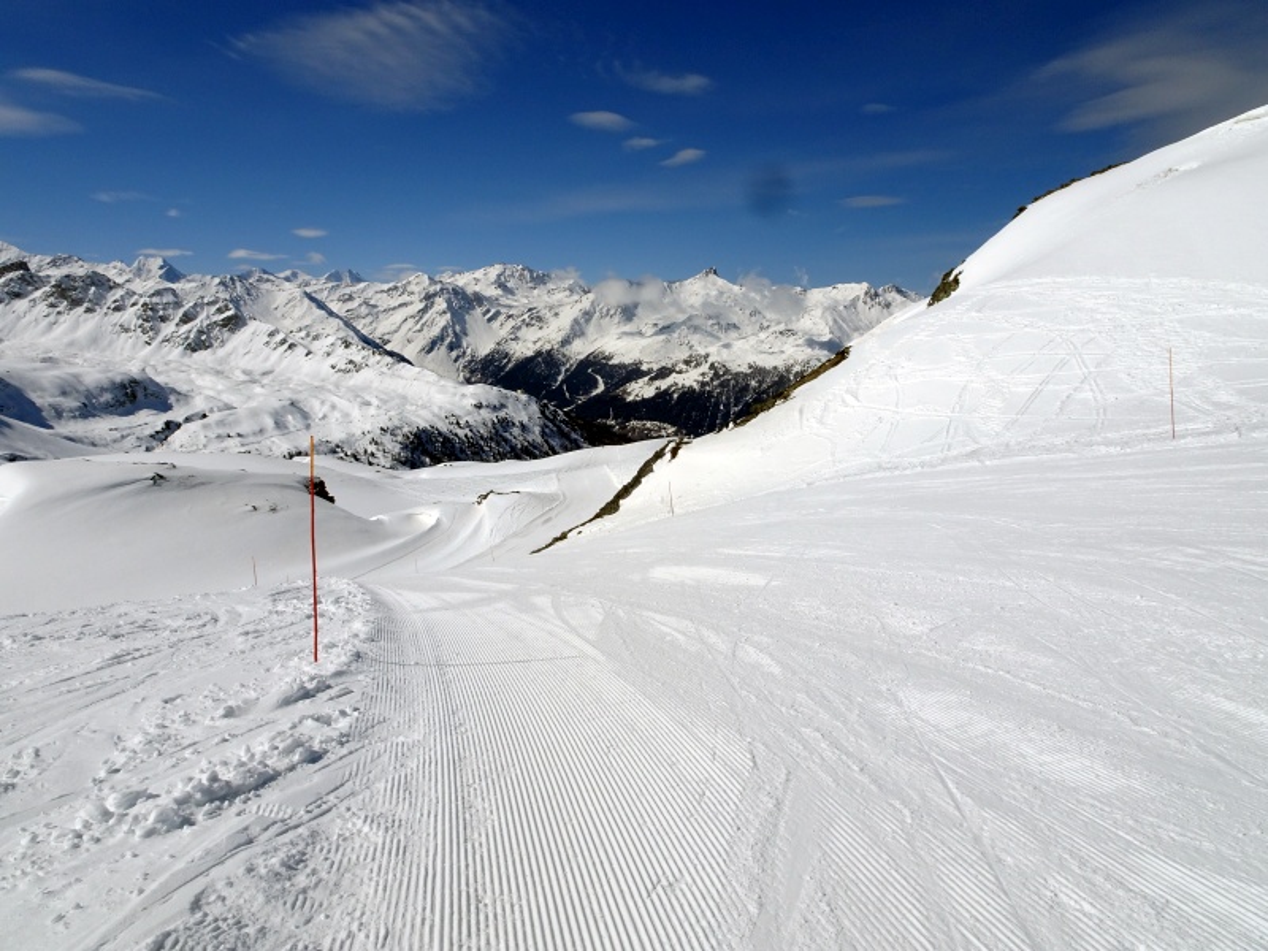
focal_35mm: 24
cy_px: 476
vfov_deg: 56.8
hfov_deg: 71.6
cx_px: 634
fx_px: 879
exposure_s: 1/2000
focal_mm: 4.1
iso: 80
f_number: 5
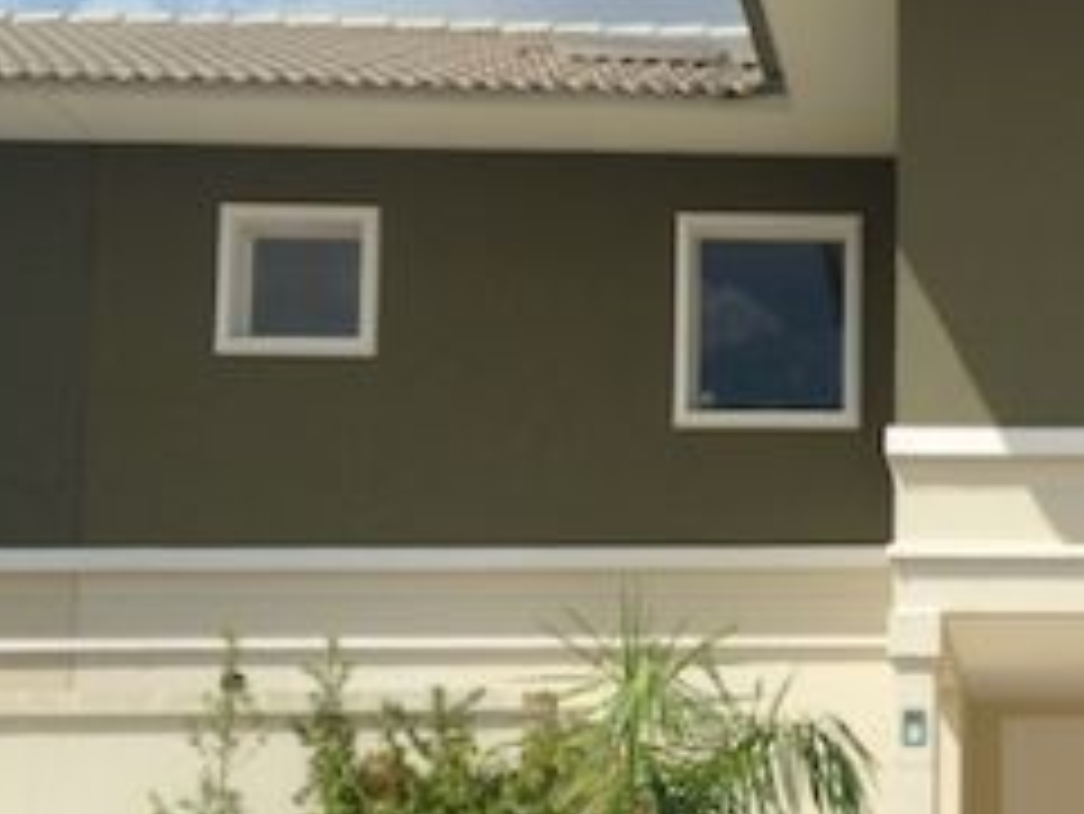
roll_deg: +0.3
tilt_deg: +9.1
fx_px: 2569
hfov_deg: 22.6
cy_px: 607
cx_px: 1151
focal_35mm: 82
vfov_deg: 17.9
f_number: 2.4
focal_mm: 4.12
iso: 50
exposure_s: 1/2088
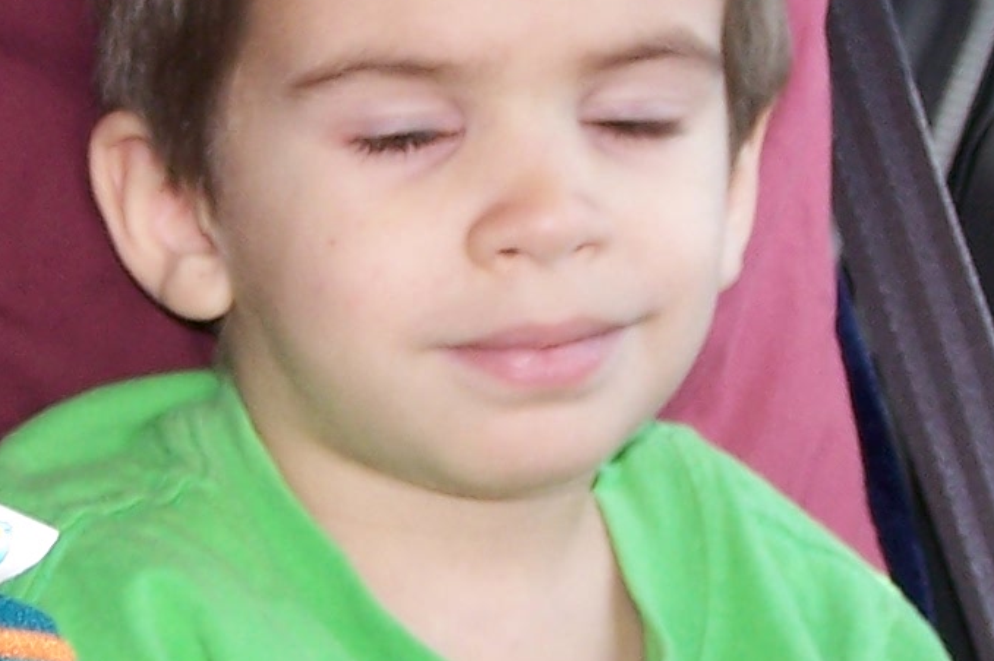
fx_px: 4139
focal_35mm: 150
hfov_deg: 13.6
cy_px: 151
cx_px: 261
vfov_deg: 9.1
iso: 80
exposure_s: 1/60
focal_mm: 6.3
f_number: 2.8
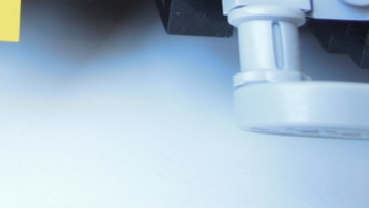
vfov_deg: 16.1
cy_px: -135
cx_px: -34
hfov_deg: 28.9
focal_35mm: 66
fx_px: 646
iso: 160
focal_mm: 4.3
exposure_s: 1/80
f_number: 2.2
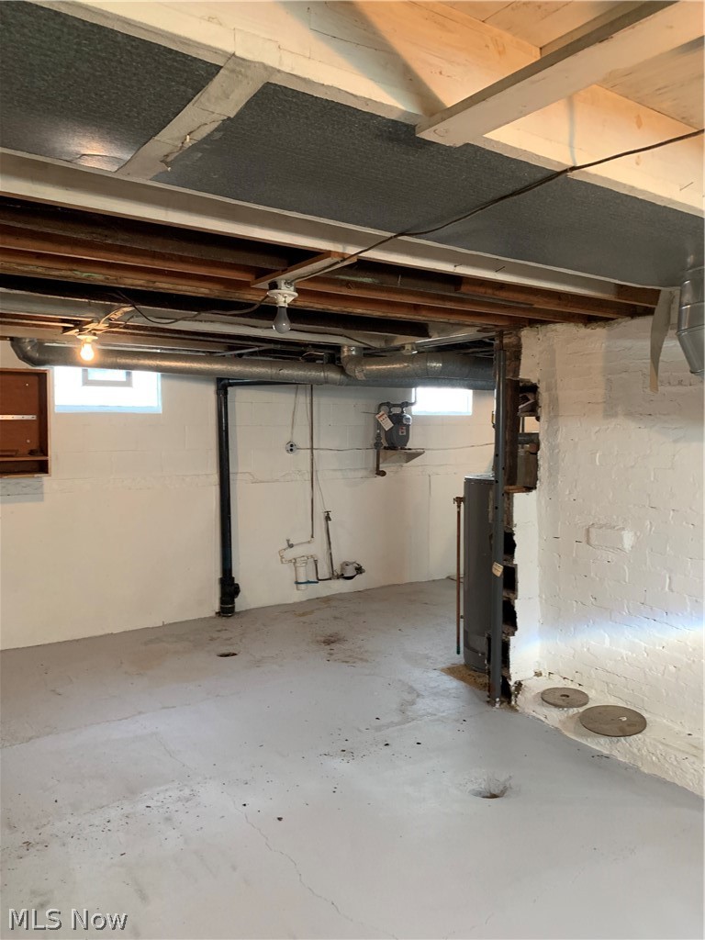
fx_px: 706
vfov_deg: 67.3
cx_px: 352
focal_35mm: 26
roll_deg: -0.9
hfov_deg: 53.1
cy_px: 470
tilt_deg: -2.4
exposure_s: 1/60
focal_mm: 4.25
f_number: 1.8
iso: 250
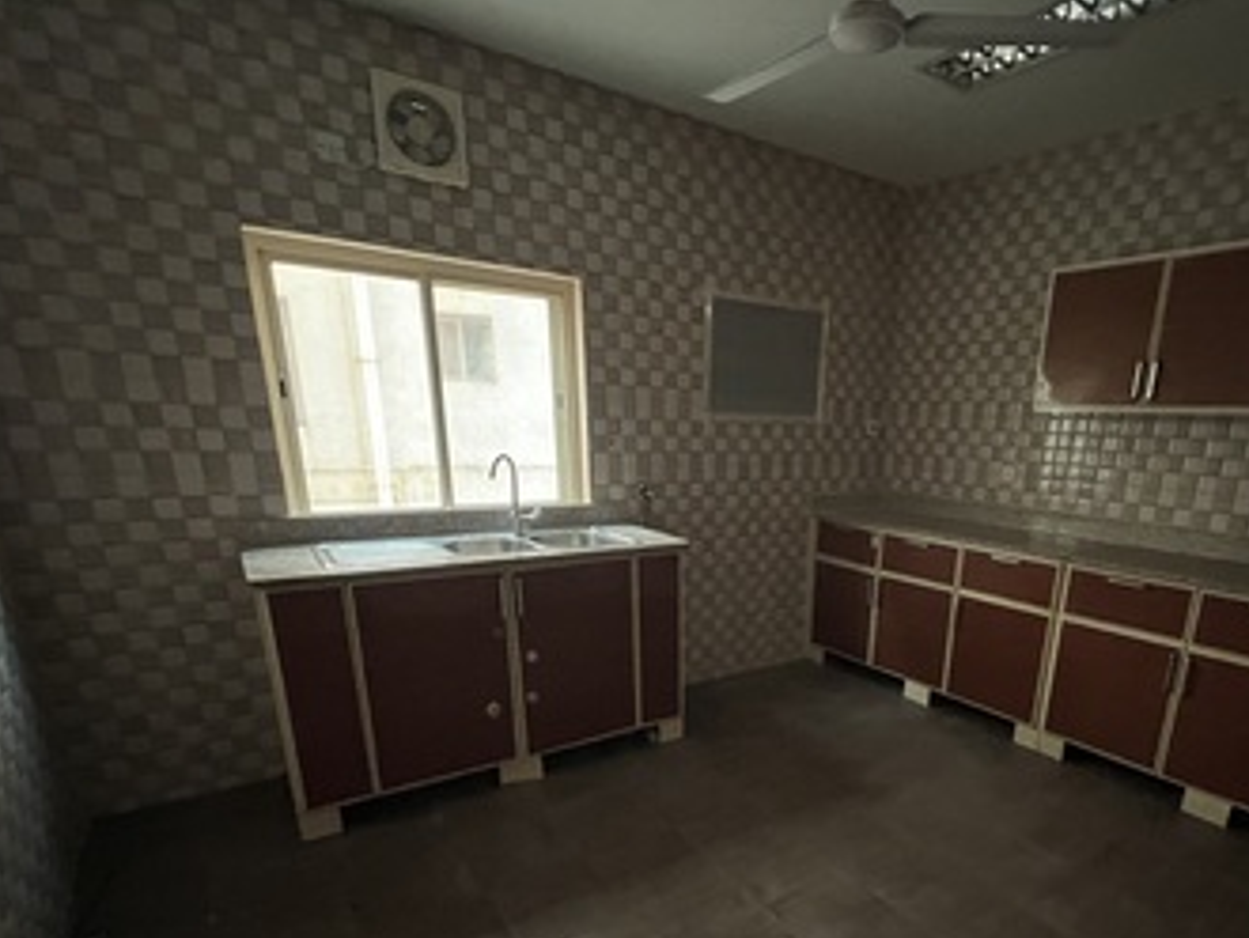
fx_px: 650
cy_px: 641
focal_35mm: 18
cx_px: 763
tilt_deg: -16.5
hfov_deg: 86.4
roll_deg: -1.6
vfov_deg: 69.2
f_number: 1.8
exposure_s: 1/25
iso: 1000
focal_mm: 1.57
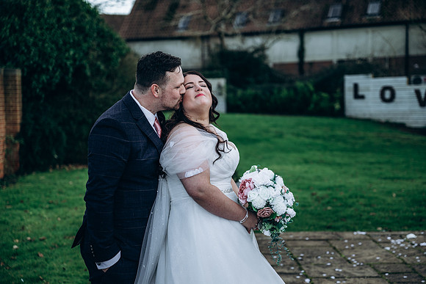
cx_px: 213
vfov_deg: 19.5
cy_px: 142
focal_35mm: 70
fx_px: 828
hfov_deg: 28.8
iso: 125
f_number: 2.8
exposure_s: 1/200
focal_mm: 70
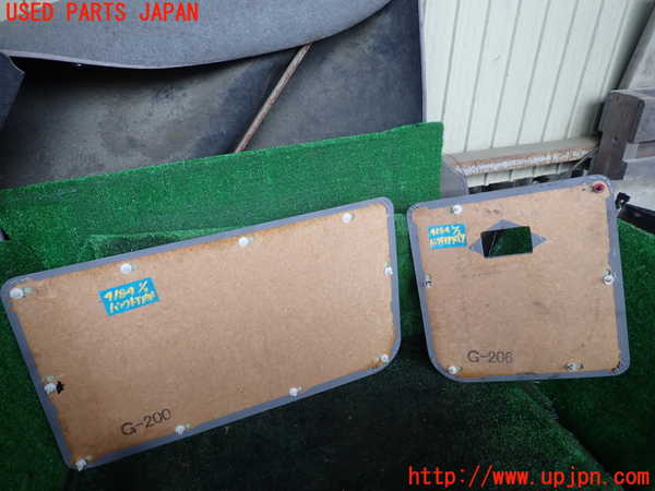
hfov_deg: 69.4
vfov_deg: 54.9
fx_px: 473
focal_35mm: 25
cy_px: 246
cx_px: 328
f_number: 2
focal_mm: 4.5
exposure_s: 1/60
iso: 125
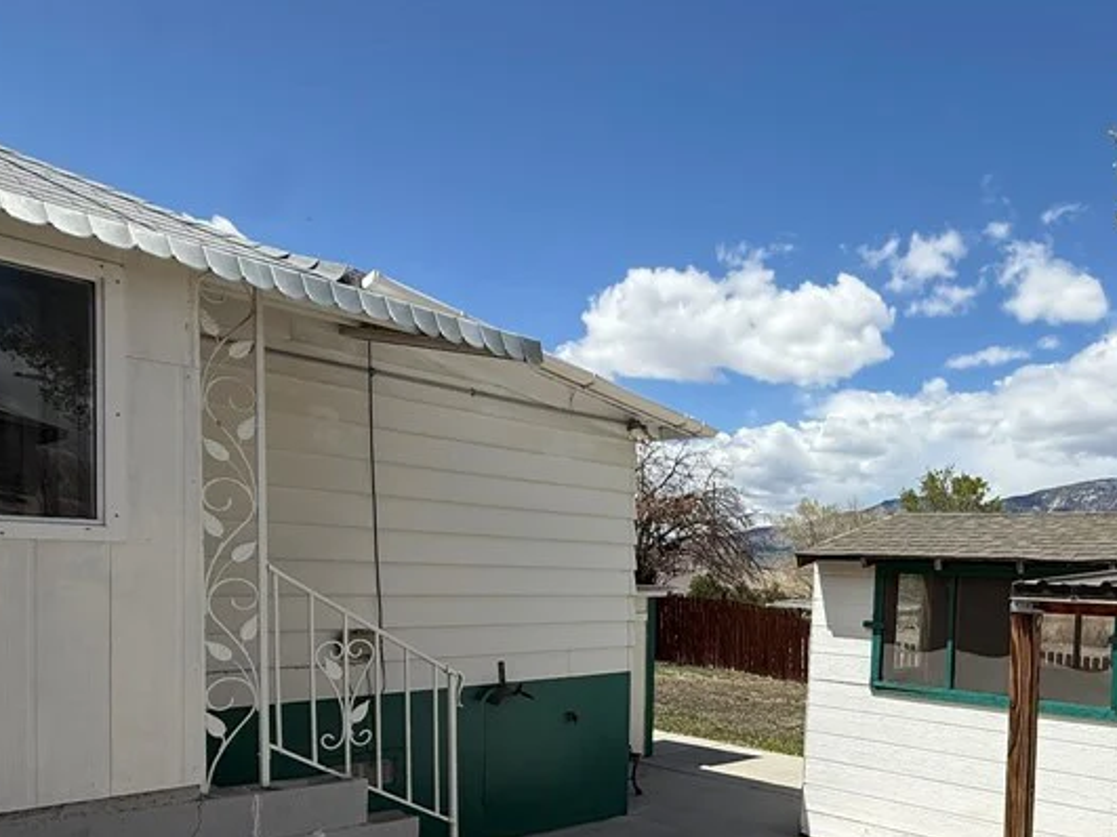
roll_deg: -2.6
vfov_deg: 49.4
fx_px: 871
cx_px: 911
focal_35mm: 27
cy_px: 620
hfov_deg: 59.6
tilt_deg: -2.7
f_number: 2.2
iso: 50
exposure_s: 1/4425
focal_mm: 2.22
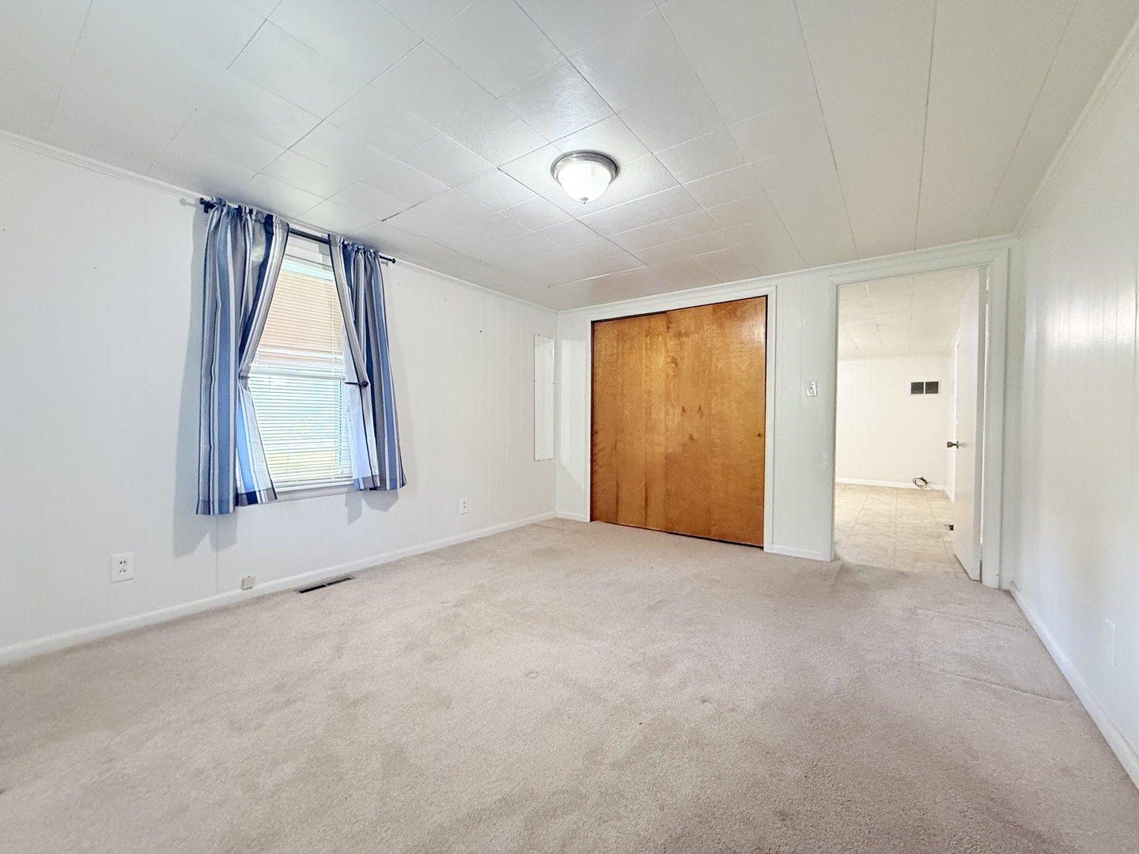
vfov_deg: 85.7
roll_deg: -0.9
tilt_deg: -0.3
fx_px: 461
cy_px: 427
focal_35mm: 14
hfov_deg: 102.1
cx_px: 570
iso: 500
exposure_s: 1/60
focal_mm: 2.22
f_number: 2.2
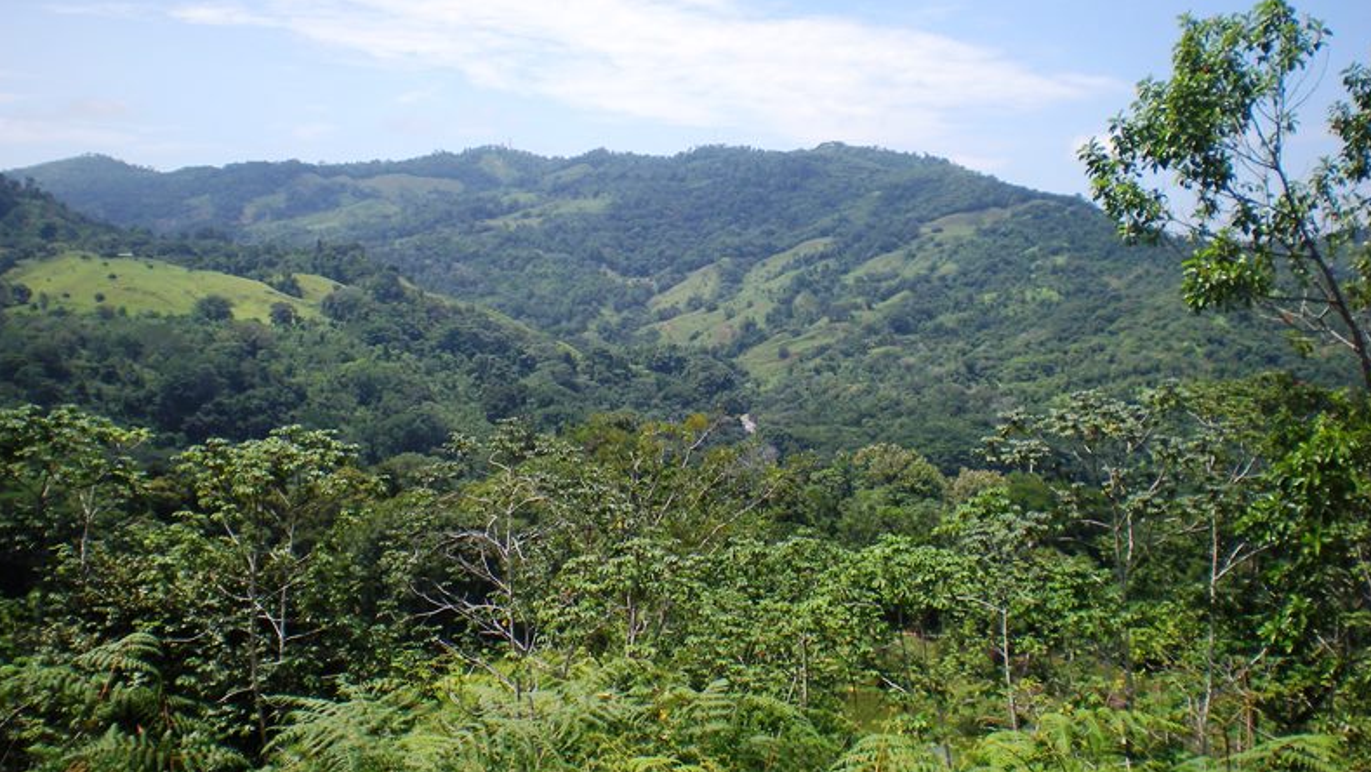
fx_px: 1527
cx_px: 681
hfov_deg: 48.4
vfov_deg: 28.4
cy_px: 379
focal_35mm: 42
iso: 64
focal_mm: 6.3
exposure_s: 1/379
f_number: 4.6
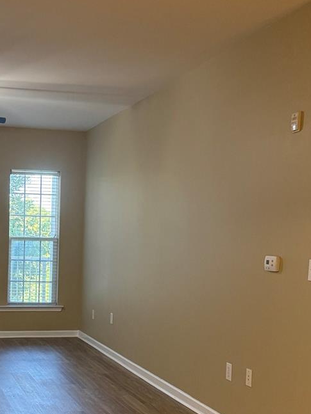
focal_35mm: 57
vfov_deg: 33.3
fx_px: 683
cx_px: 56
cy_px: 294
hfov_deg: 25.2
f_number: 1.78
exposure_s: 1/120
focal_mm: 6.76
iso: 320
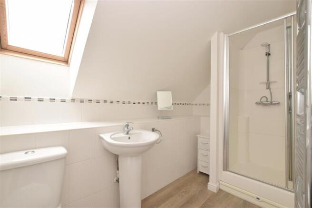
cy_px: 104
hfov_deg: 100.4
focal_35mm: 15
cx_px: 156
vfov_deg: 77.3
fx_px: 130
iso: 400
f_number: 9
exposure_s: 1/40
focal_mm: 10
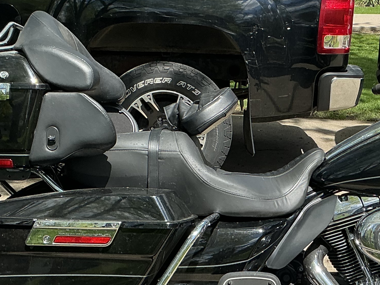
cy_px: 179
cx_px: 284
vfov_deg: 19.4
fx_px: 834
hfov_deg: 25.4
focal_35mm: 76
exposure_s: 1/944
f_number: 1.8
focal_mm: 3
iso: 25
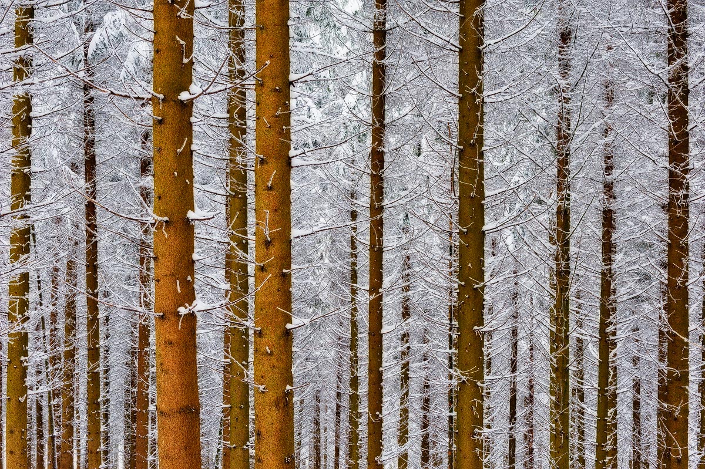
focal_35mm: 44
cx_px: 352
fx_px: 861
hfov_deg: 44.5
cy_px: 234
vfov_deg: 30.5
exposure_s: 1/2.5
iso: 200
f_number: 10
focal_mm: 44
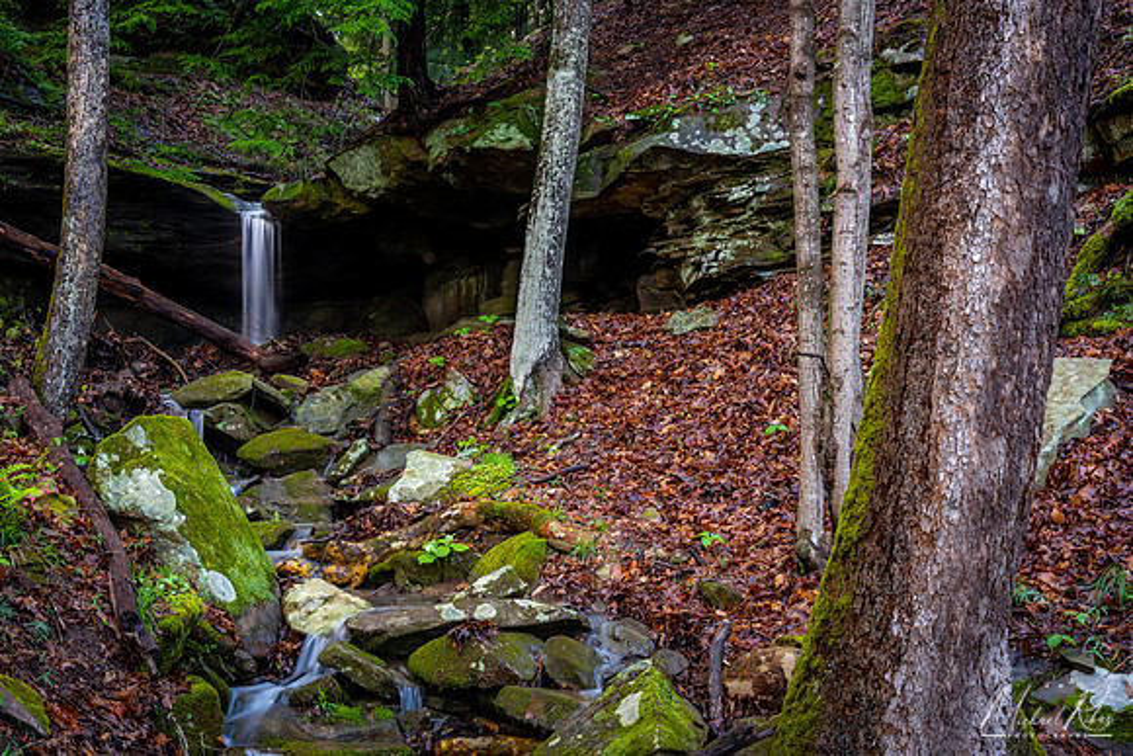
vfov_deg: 28.1
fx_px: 1511
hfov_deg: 41.1
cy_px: 378
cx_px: 566
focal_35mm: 48
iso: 100
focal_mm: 48
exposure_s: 1/1.43
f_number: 13
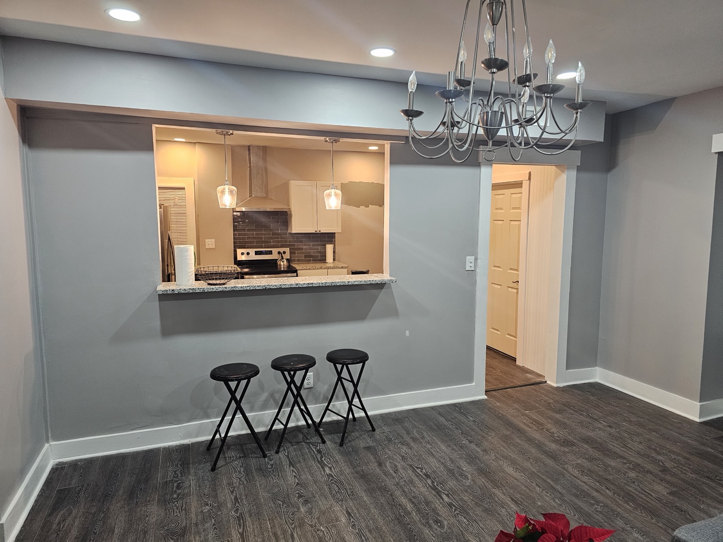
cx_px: 362
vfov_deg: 58.9
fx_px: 480
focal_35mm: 23
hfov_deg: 73.9
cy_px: 271
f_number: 1.7
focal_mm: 6.3
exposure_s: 1/120
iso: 400
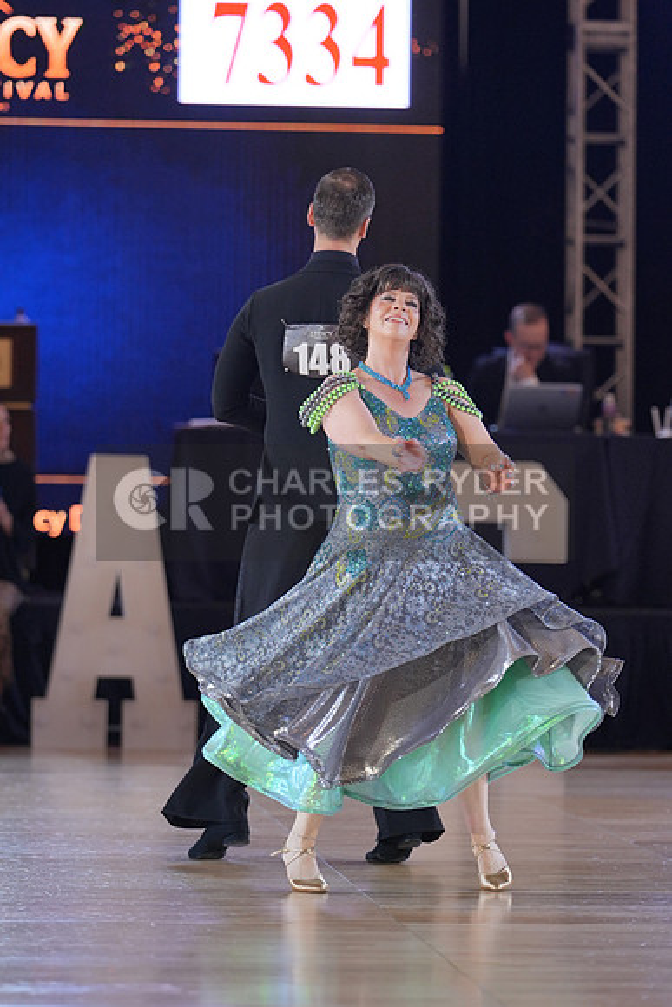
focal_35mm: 160
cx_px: 336
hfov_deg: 8.6
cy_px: 504
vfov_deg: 12.8
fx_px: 4477
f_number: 2
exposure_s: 1/500
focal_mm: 107
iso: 800
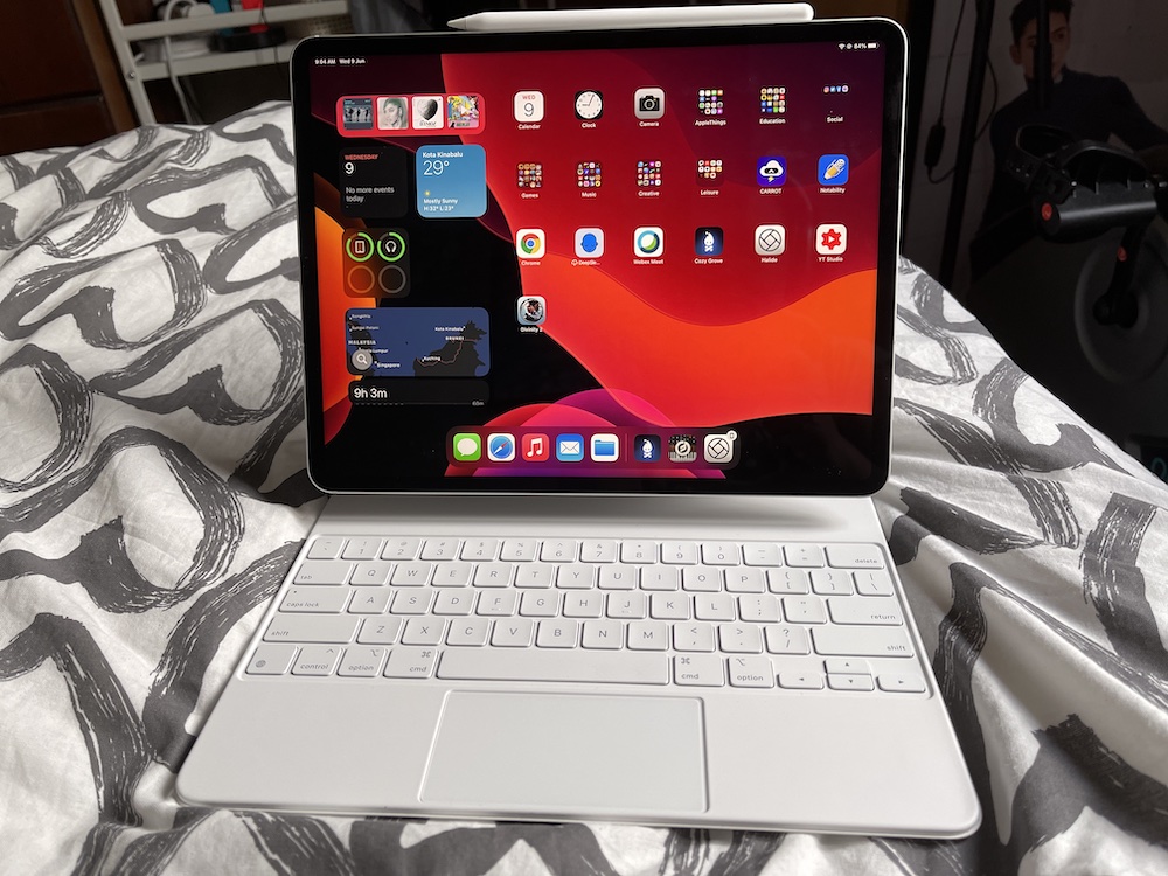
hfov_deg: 67.3
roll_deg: +5.0
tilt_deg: -34.5
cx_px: 584
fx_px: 877
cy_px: 438
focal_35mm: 26
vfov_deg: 53.1
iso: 125
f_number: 1.6
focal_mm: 5.1
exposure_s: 1/121
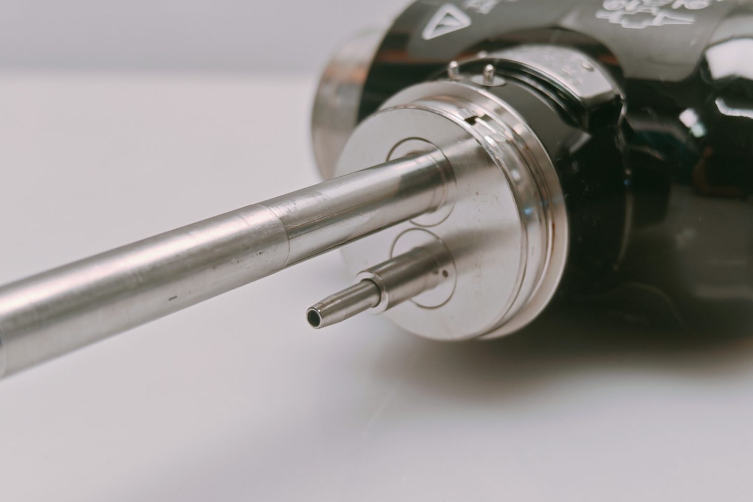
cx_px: 435
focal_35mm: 50
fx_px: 1046
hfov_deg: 39.5
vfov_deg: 26.9
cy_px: 199
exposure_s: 1/100
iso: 125
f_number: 2
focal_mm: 6.83
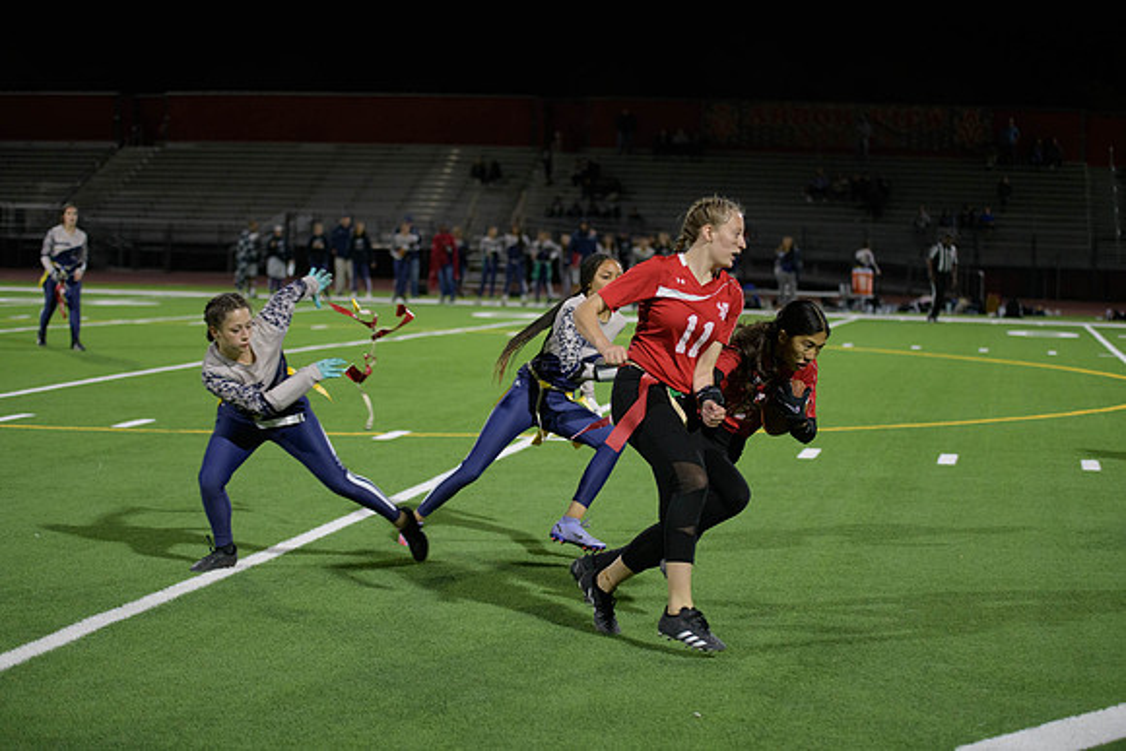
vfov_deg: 17.1
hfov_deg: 25.4
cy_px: 376
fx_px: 2503
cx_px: 563
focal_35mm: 80
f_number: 2.8
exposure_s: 1/640
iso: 2500
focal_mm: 80
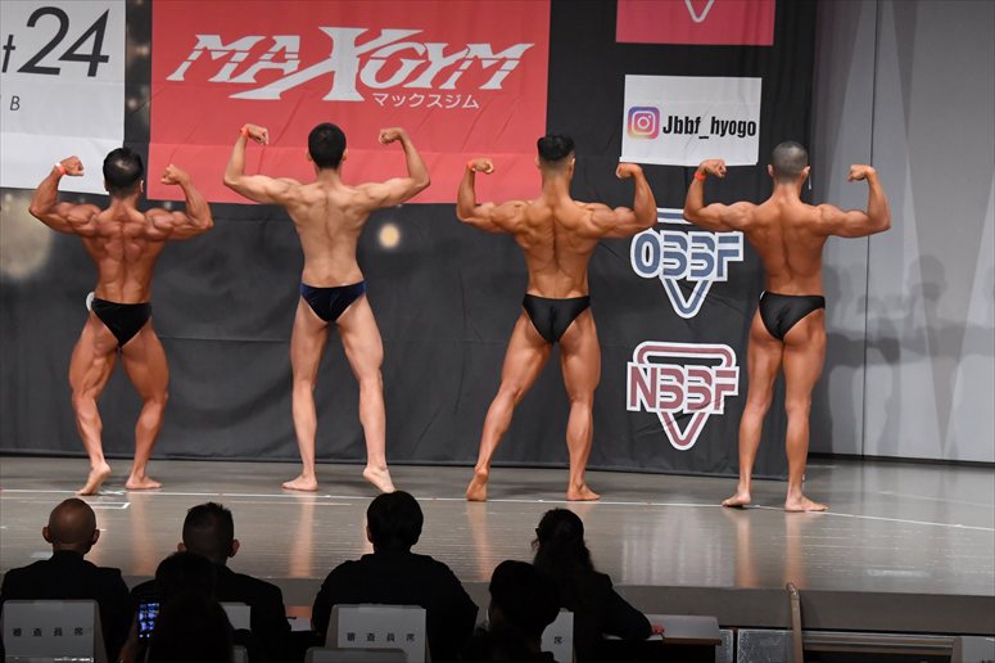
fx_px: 3812
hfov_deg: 14.9
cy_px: 332
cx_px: 498
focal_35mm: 138
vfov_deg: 9.9
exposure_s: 1/400
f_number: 5.6
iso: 5000
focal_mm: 92
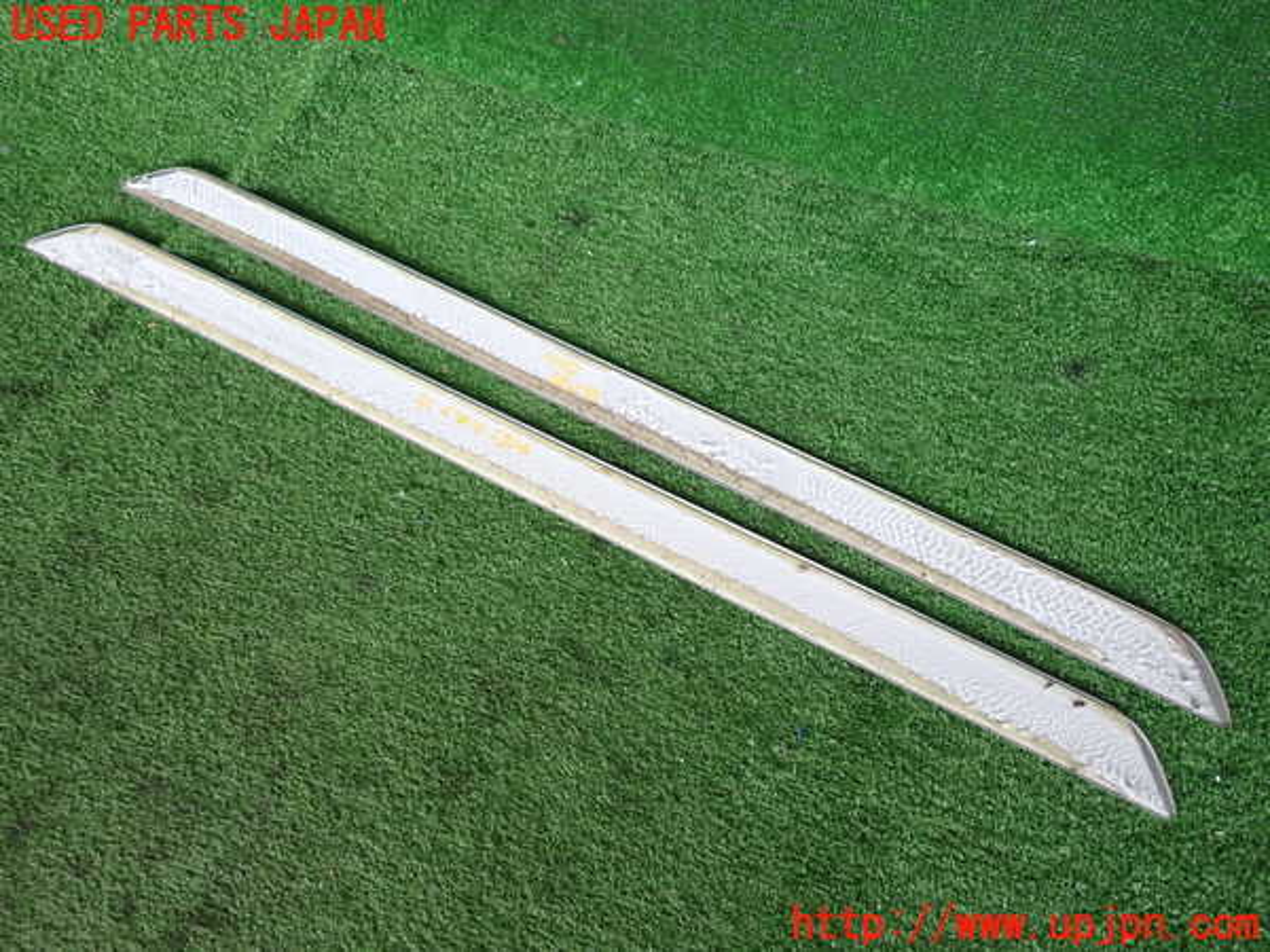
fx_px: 917
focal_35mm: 25
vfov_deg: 54.9
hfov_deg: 69.4
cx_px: 635
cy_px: 476
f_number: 2
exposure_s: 1/100
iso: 100
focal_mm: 4.5
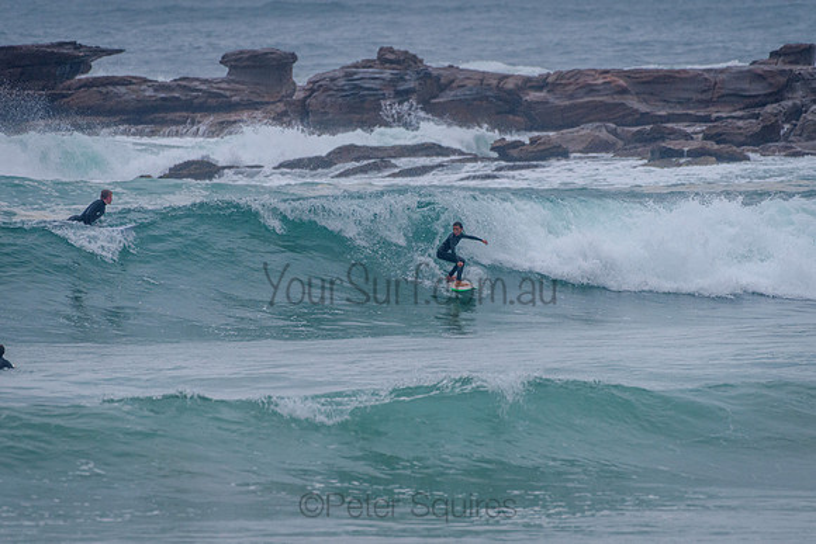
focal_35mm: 613
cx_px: 408
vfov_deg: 2.2
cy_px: 272
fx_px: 13886
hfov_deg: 3.4
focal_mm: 500
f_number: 5.6
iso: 640
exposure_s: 1/2000
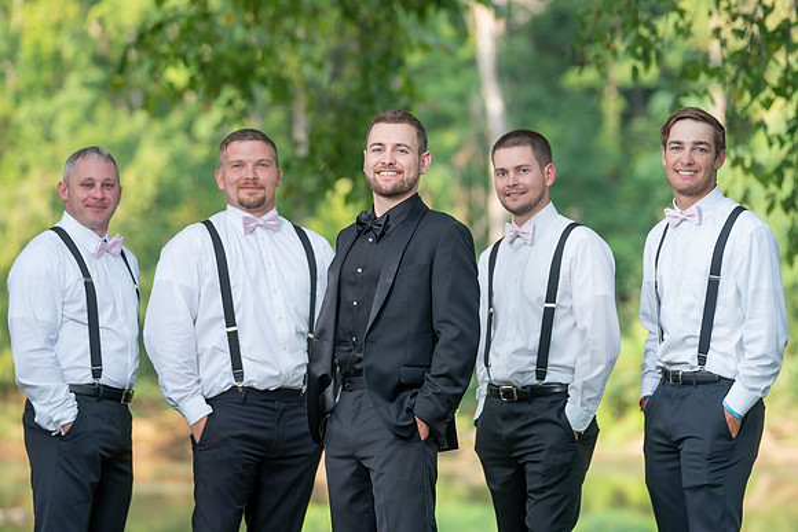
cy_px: 240
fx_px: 4137
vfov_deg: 7.4
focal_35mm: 187
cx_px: 449
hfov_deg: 11.0
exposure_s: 1/200
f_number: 4
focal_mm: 165
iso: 200
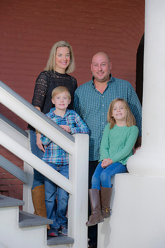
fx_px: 675
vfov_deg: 20.8
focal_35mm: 98
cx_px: 82
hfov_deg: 13.9
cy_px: 124
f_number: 4.5
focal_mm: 98
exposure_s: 1/200
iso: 160
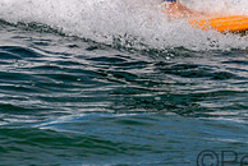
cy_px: -103
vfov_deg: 0.4
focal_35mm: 3253
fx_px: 22443
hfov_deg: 0.6
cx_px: 307
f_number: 11
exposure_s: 1/2000
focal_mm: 800
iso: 640
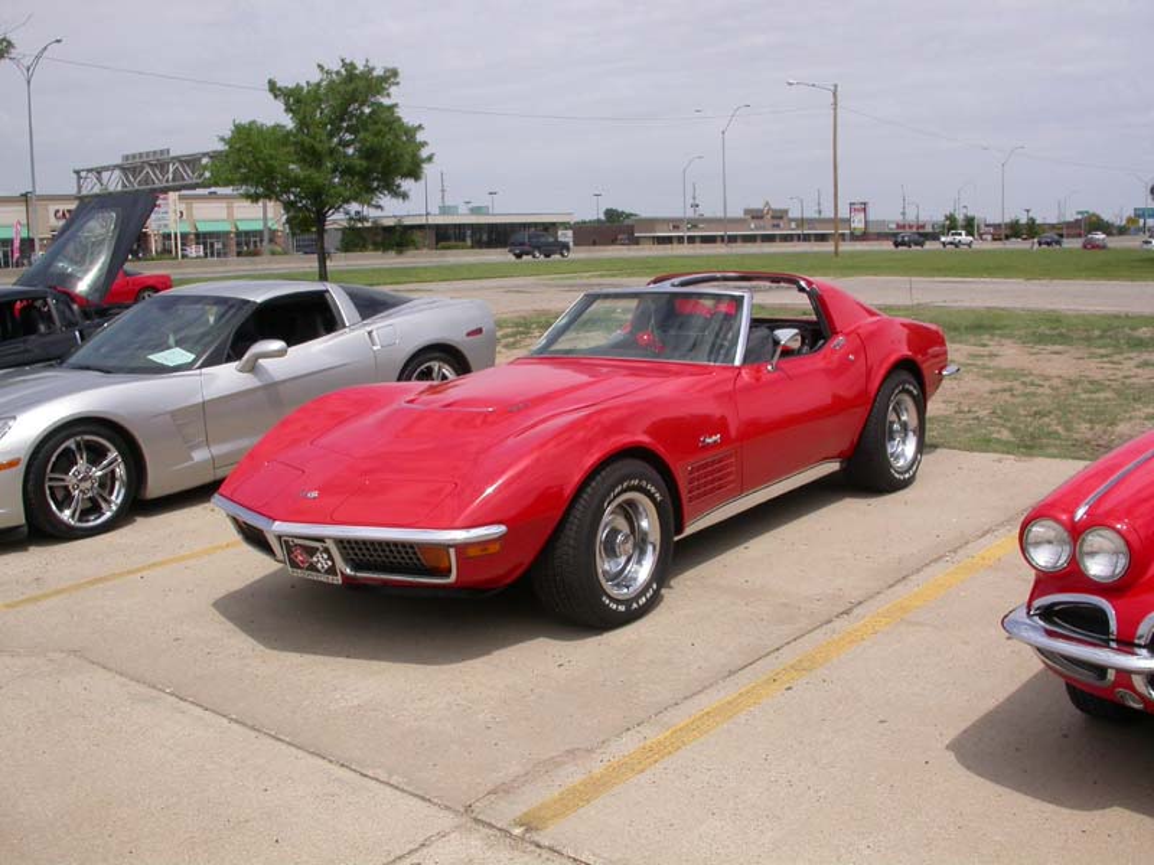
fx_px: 1267
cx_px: 577
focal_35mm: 38
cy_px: 432
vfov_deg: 37.7
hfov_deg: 49.0
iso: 100
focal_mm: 7.85
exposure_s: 1/519
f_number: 7.5
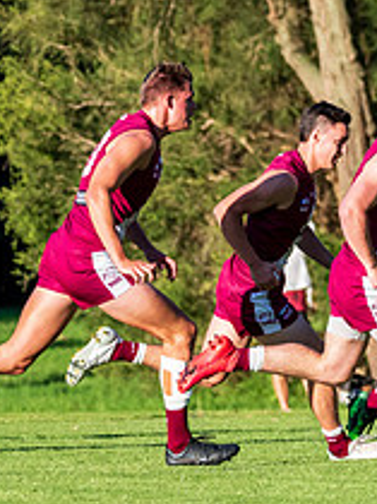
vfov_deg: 2.4
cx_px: 782
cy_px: 214
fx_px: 11888
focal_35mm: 817
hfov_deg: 1.8
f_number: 6.3
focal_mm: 250
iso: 1000
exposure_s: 1/1600
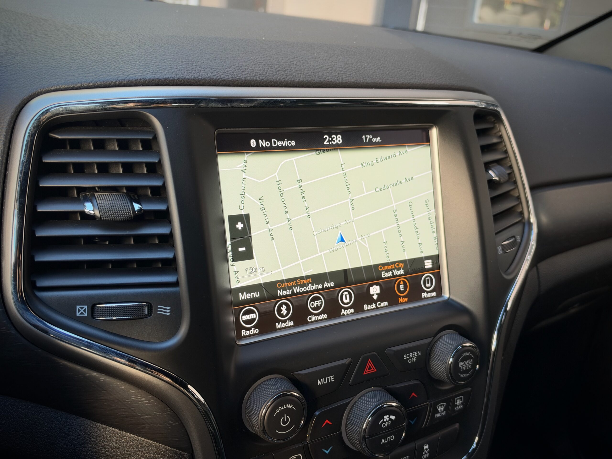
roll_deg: -6.4
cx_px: 306
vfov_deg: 45.4
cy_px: 230
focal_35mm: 31
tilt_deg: -20.1
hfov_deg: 58.4
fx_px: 548
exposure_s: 1/121
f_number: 1.8
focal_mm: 6.93
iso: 160
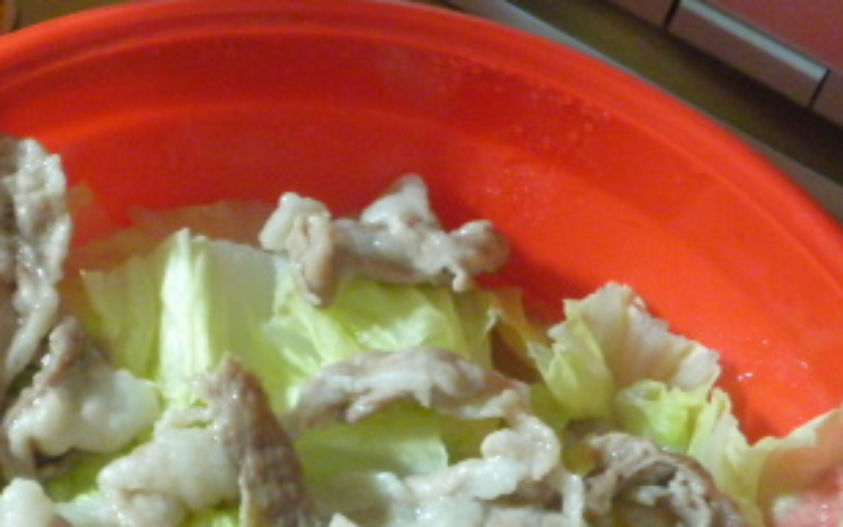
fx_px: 2390
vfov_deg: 12.5
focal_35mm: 104
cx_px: 66
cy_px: 502
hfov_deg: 19.6
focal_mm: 8.3
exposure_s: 1/2
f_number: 3.4
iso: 400
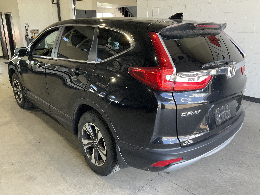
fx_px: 218
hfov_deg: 61.7
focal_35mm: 29
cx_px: 130
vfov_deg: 48.2
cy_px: 98
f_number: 1.8
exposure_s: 1/60
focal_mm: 3
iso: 40
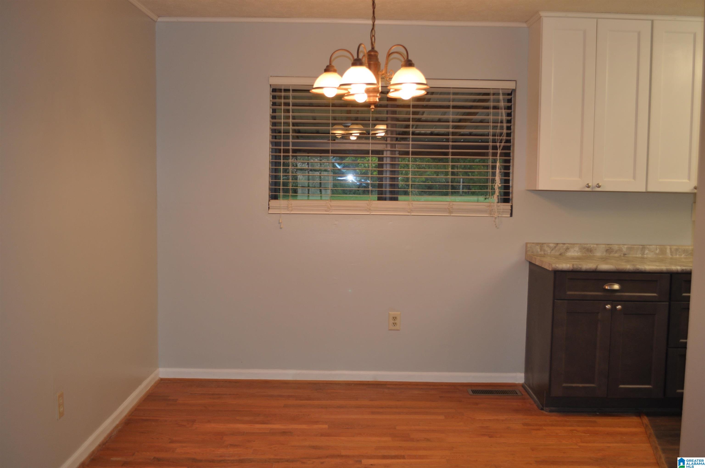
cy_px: 234
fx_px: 704
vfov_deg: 36.8
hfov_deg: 53.2
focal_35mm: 36
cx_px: 352
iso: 280
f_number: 4
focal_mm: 24
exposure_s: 1/30
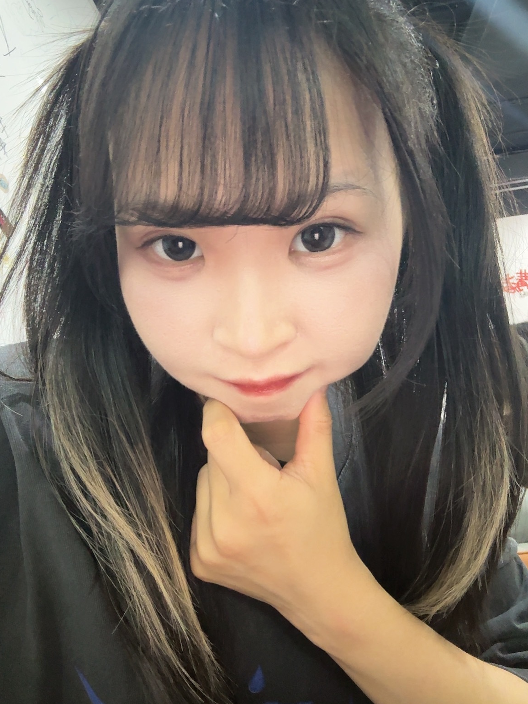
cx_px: 265
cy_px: 346
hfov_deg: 56.8
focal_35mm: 24
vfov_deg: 71.6
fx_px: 488
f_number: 1.9
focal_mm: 2.69
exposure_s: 1/17
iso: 640
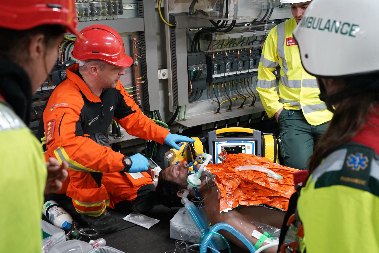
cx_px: 190
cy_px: 126
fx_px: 411
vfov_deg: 34.2
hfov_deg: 49.6
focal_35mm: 39
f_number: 5
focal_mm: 39
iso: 3200
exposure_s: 1/100
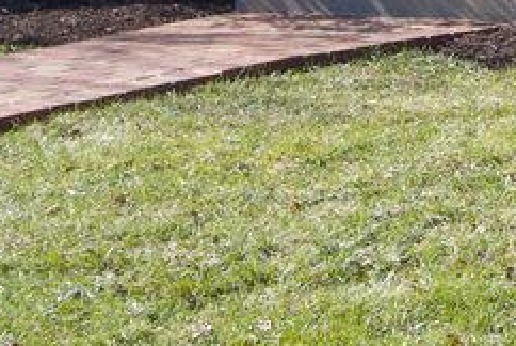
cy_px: -743
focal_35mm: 164
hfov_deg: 10.6
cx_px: 1269
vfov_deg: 7.3
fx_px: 2353
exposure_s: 1/200
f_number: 9
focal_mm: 23
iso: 200
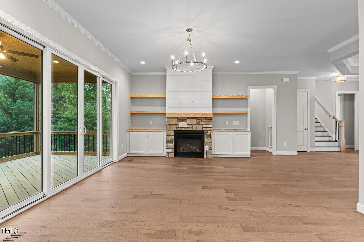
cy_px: 121
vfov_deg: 67.3
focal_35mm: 18
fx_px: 182
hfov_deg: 90.0
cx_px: 182
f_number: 6.3
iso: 400
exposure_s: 1/6
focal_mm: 18
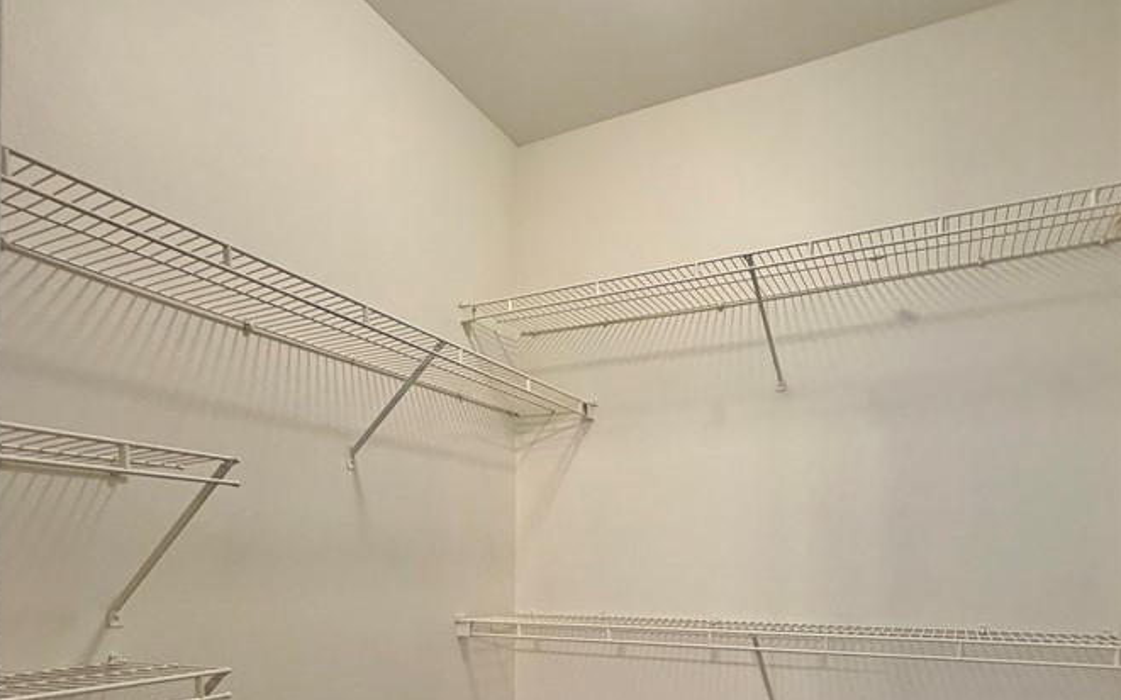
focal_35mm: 23
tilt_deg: +0.6
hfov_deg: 76.7
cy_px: 556
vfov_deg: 50.0
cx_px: 639
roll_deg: -0.6
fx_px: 703
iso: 400
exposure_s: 1/60
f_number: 2.2
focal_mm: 2.22
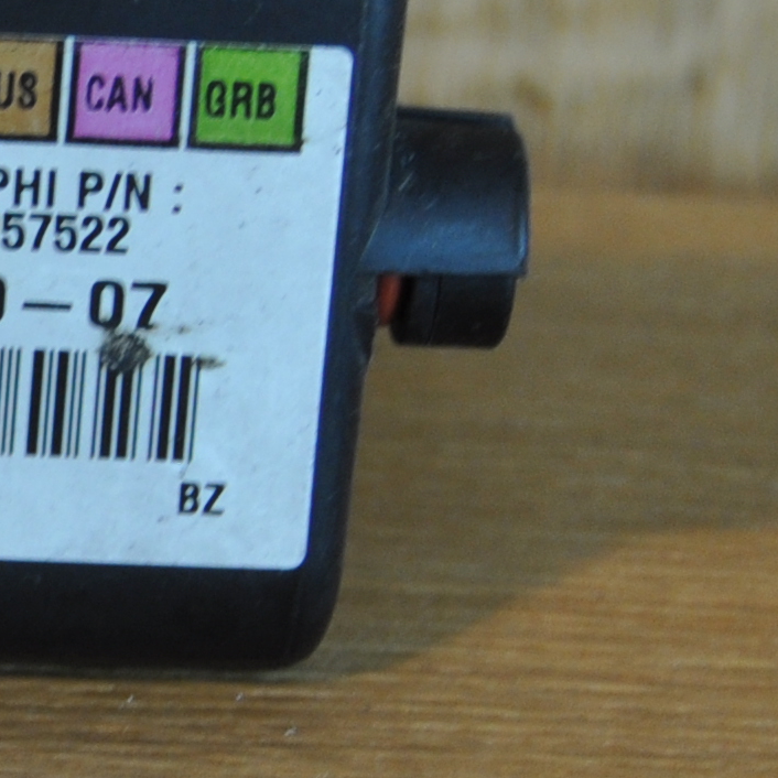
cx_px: -371
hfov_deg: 6.6
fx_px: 6687
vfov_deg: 6.7
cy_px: 381
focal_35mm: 263
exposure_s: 1/60
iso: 400
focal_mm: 34
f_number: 4.5
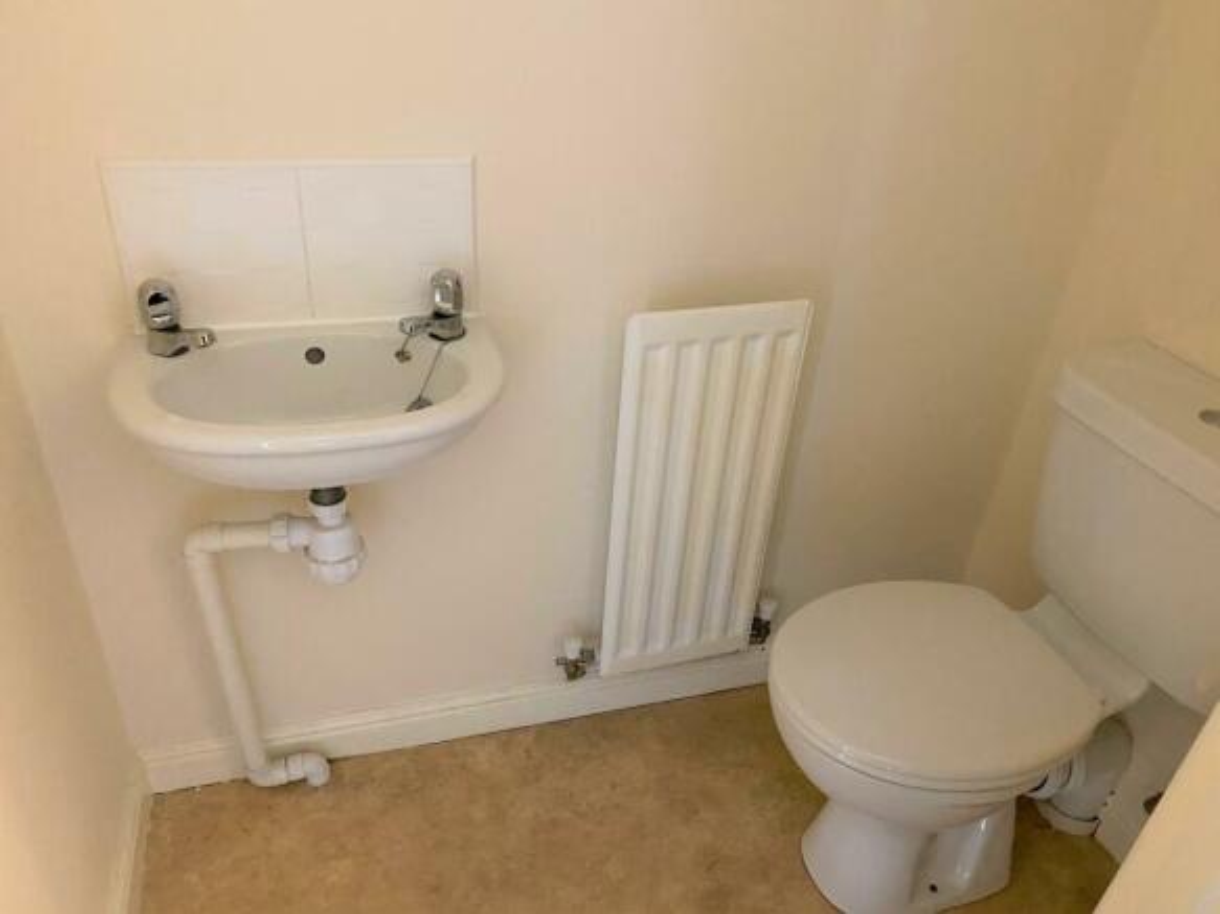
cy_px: 457
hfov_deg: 67.3
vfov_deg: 53.0
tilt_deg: -32.0
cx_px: 610
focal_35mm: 26
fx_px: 916
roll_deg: -4.5
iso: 800
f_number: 1.8
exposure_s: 1/30
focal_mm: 4.25
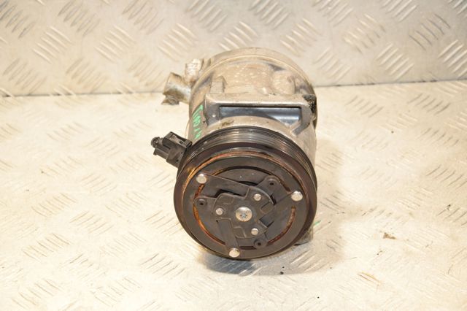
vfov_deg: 13.8
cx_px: 234
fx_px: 1284
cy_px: 156
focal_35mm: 99
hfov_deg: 20.6
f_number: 6.3
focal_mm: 66
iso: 1600
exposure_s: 1/200
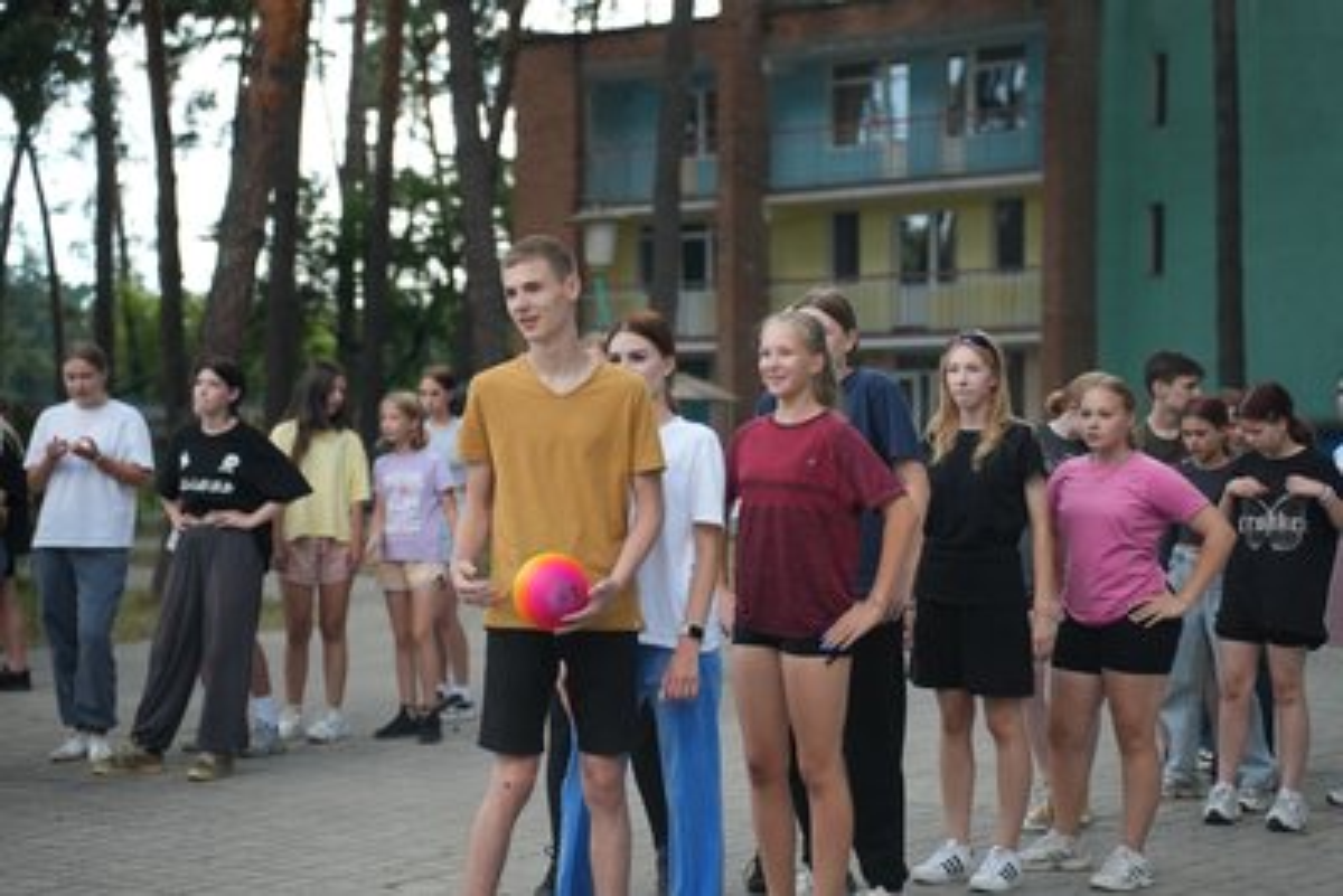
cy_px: 448
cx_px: 672
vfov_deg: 19.7
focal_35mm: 69
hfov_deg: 29.2
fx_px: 2575
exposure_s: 1/250
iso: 1000
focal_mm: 69
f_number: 2.8
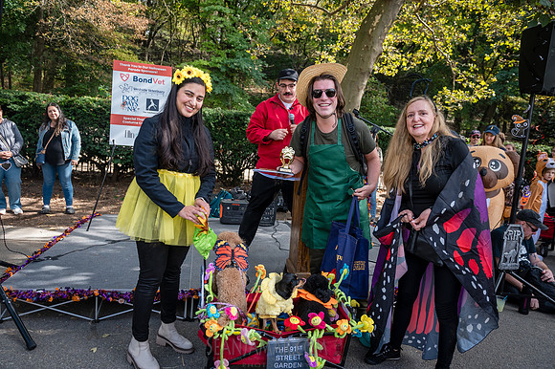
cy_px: 184
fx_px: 376
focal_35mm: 24
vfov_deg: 52.3
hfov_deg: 72.9
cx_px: 278
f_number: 4
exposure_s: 1/1000
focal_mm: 24
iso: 1000
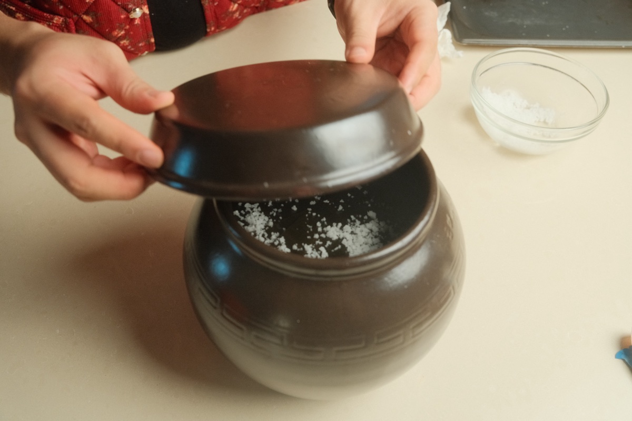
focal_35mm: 31
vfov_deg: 42.3
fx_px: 544
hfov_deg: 60.3
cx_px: 316
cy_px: 210
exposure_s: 1/125
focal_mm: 20.5
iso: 1600
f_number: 4
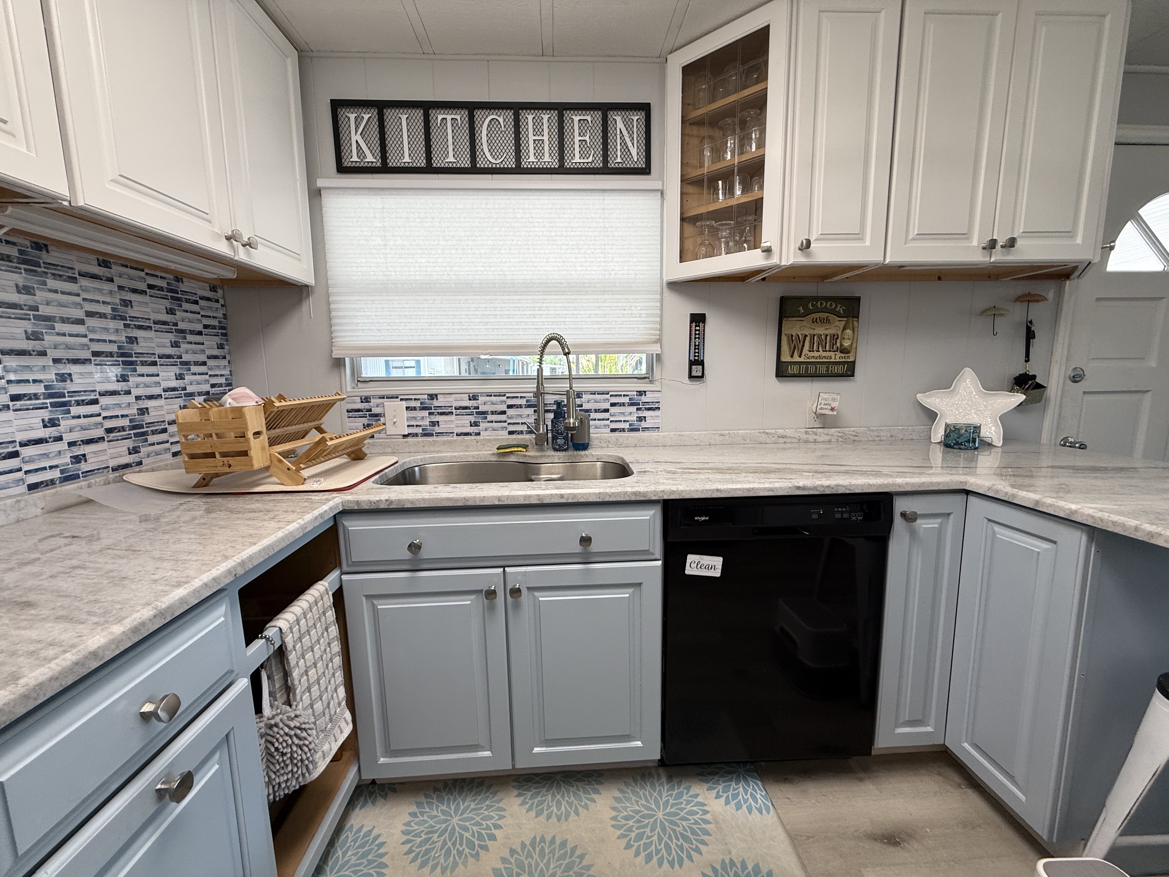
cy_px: 438
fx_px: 473
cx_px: 584
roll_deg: +0.9
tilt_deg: -7.5
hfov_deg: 102.1
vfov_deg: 85.7
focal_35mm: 14
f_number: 2.2
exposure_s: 1/120
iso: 64
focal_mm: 2.22
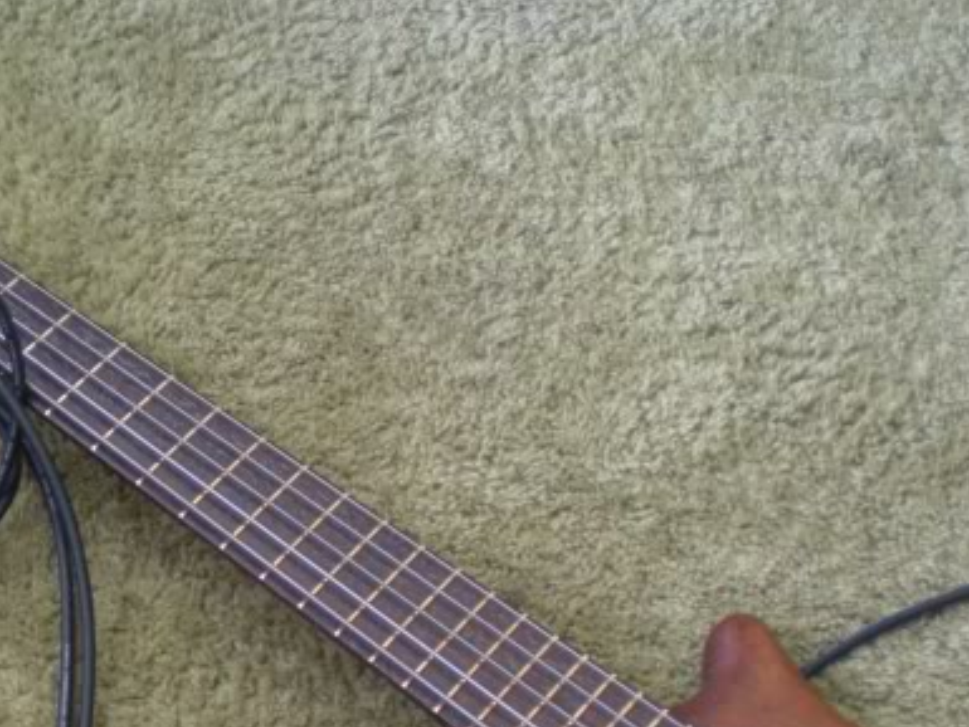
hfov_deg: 24.6
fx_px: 2212
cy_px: 654
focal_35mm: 79
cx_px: 315
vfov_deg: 18.4
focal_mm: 6.3
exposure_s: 1/8
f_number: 3.1
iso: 207
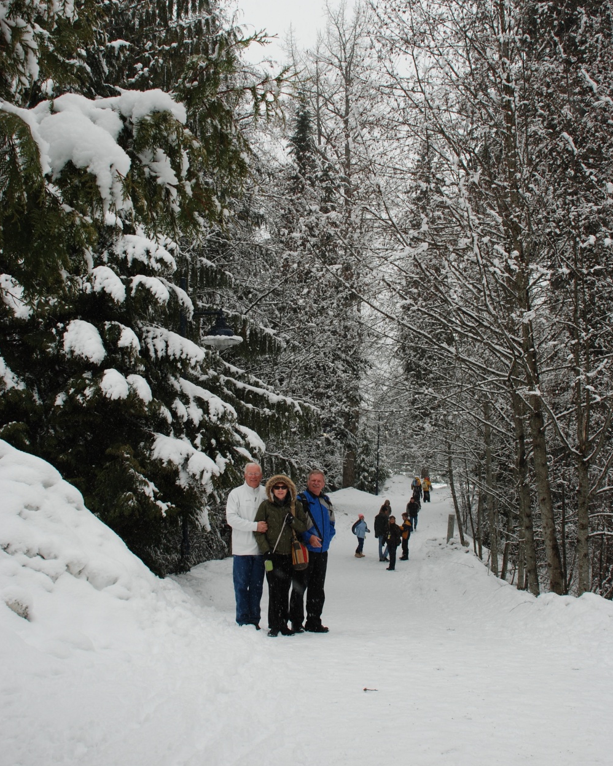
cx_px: 309
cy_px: 356
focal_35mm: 38
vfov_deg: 47.9
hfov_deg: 39.1
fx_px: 862
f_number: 6.3
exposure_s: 1/160
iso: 100
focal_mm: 22
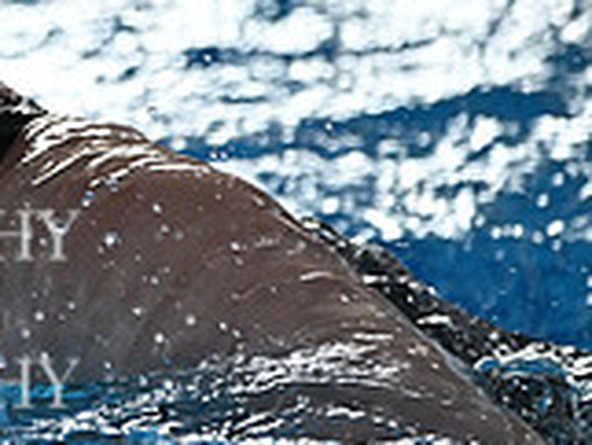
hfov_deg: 1.4
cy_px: 13
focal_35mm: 1386
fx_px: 23721
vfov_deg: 1.1
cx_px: -452
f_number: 6.3
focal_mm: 400
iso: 2000
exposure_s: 1/1000
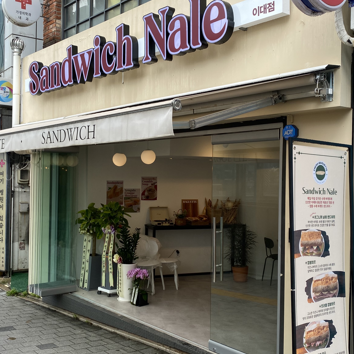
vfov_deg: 41.9
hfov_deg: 41.8
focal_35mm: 40
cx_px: 169
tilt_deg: -1.1
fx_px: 463
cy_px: 184
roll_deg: -1.1
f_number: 1.8
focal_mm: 4.25
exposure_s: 1/934
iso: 32
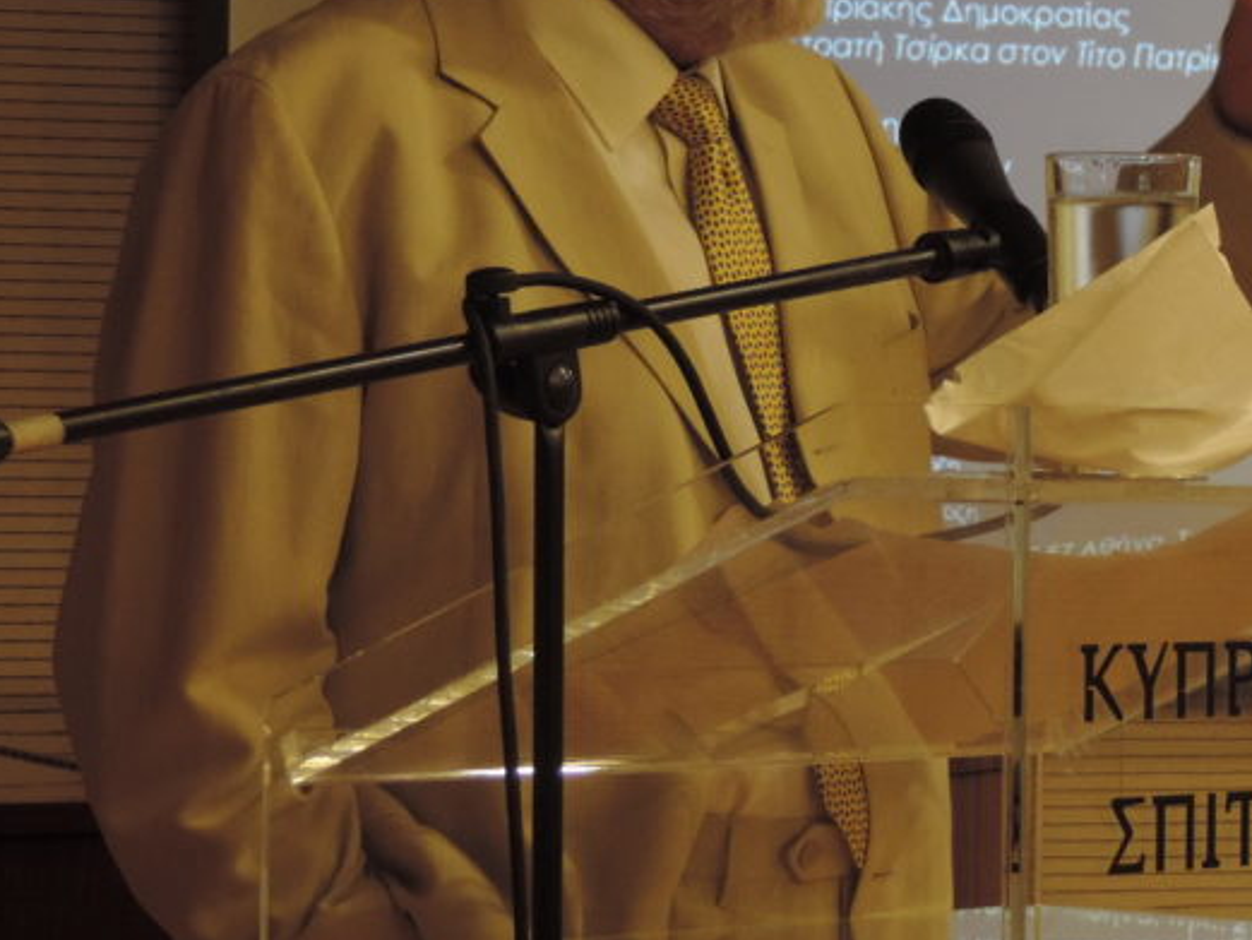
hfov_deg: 11.1
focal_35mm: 177
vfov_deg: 8.4
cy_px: 195
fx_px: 6403
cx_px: 1062
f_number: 4.1
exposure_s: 1/30
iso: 400
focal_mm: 16
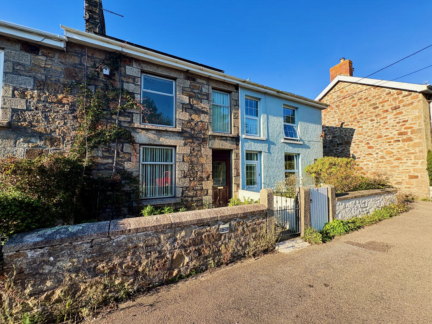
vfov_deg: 85.7
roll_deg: +1.2
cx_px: 216
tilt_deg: +3.6
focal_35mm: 14
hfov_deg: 102.1
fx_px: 175
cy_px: 162
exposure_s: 1/968
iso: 64
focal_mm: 2.22
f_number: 2.2
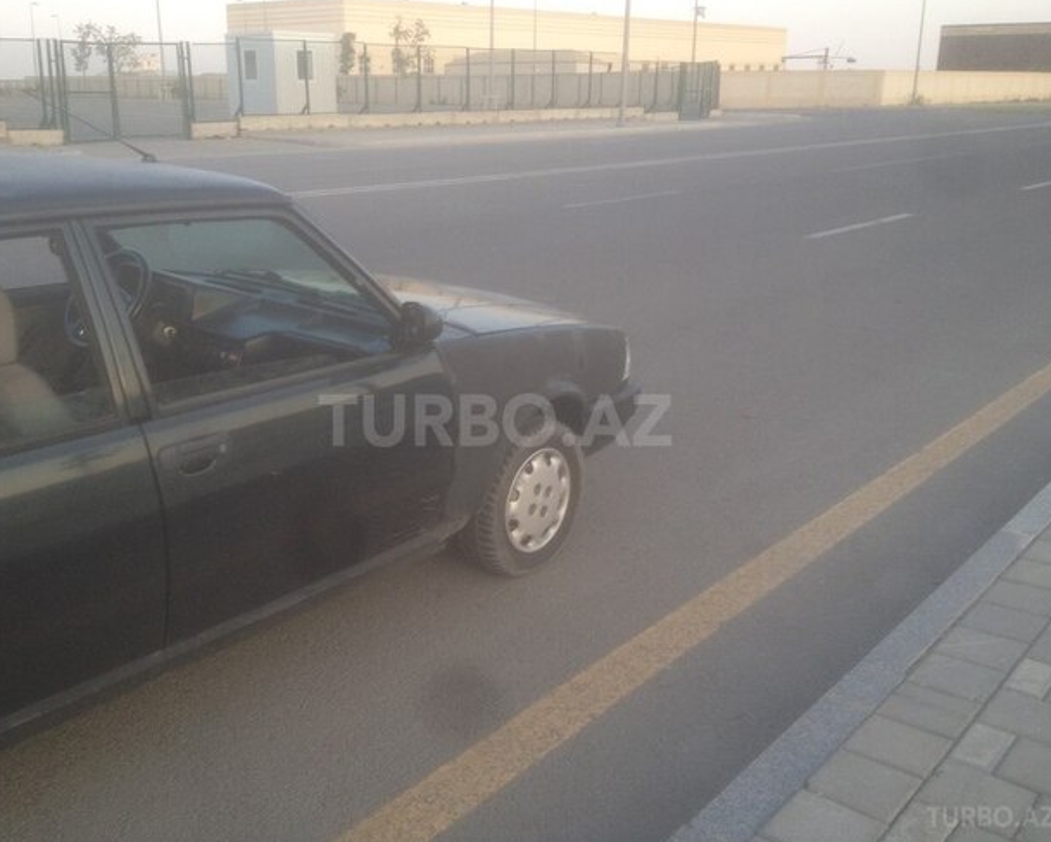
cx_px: 495
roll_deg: +0.2
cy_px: 420
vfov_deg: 40.2
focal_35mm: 37
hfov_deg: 49.0
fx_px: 1152
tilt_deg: -20.6
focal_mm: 4.28
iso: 64
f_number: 2.4
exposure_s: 1/120
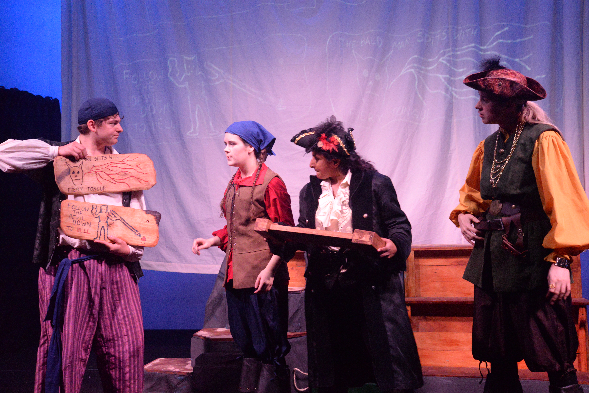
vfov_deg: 26.0
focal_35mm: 52
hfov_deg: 38.2
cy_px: 196
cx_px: 294
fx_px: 851
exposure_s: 1/160
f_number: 6.3
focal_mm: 52
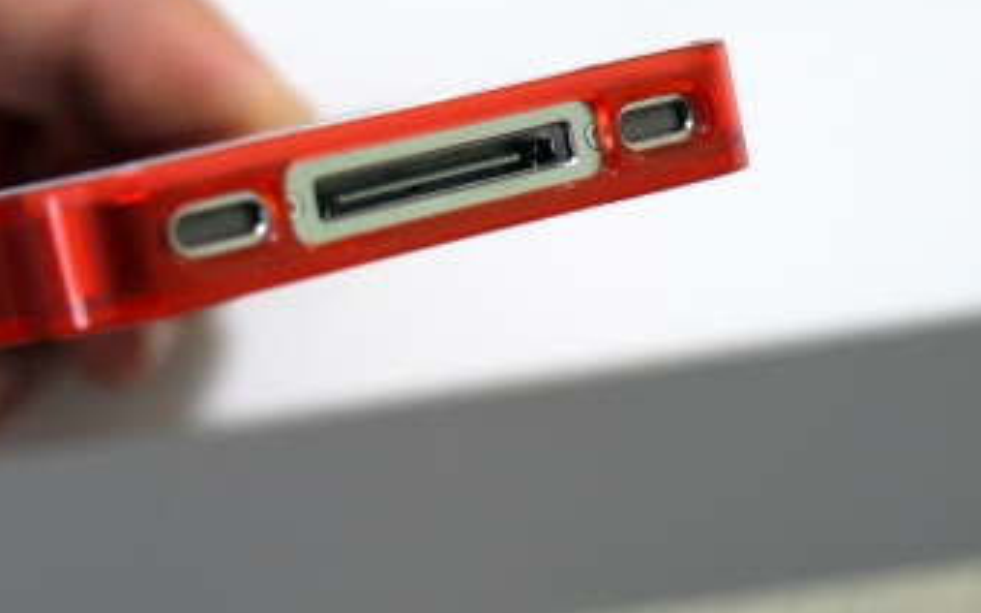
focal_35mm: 141
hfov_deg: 14.8
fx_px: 3768
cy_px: 228
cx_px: 372
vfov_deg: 9.3
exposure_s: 1/50
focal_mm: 45
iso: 400
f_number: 5.6
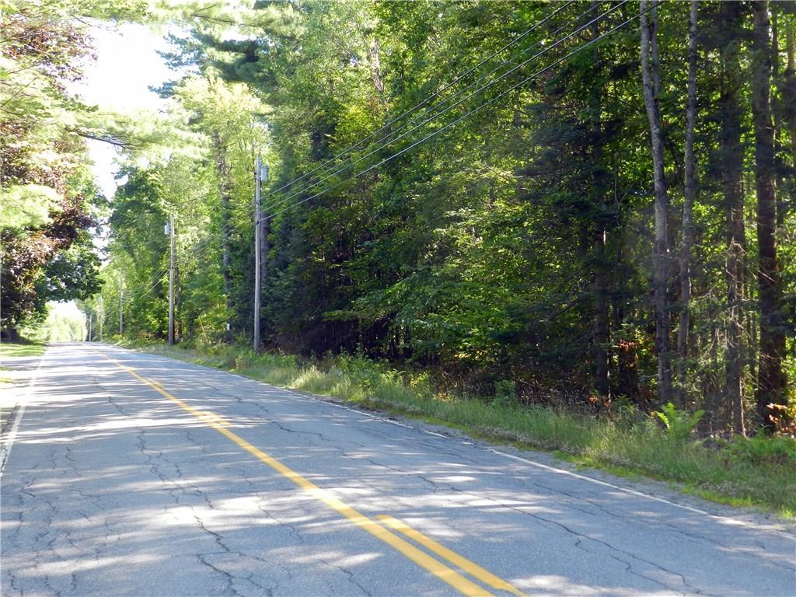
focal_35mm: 53
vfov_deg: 27.5
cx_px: 398
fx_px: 1219
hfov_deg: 36.2
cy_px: 298
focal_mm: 9.4
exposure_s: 1/60
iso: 160
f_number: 4.4
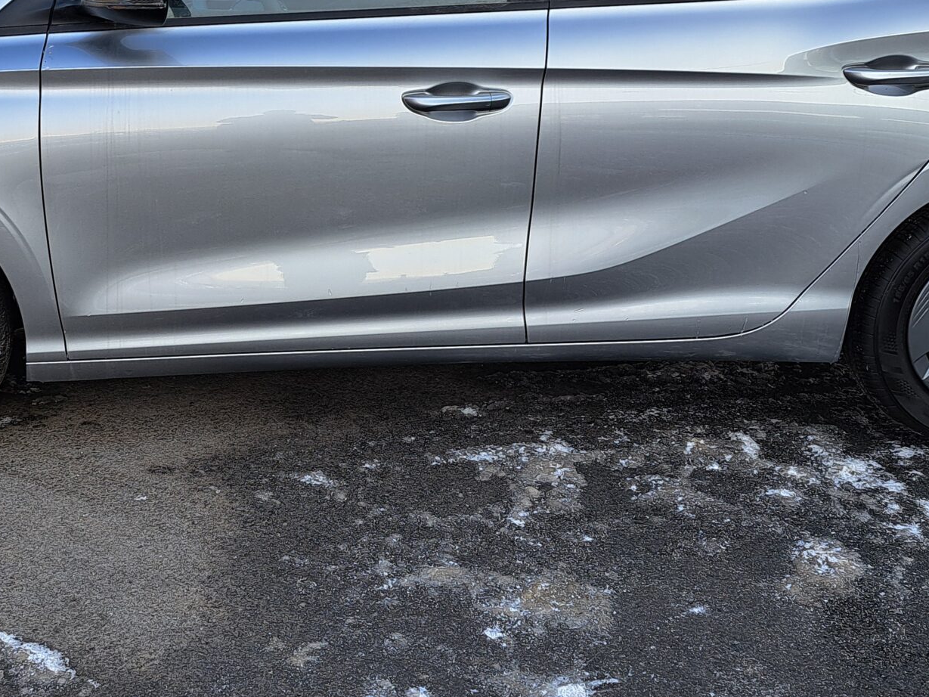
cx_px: 356
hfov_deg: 38.0
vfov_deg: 28.9
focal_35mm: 50
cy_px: 224
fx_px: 1342
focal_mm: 5.23
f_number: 1.8
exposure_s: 1/349
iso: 50
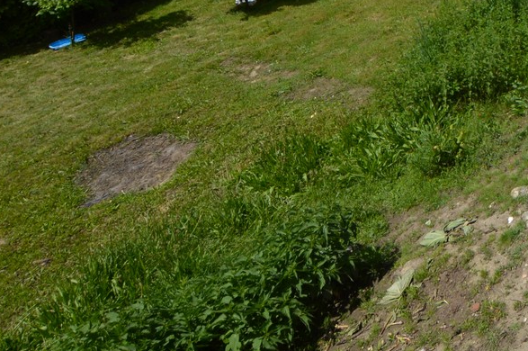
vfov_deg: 25.7
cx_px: 626
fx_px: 674
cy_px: -85
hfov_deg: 34.6
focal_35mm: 46
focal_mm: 10
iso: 100
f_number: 8
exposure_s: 1/250
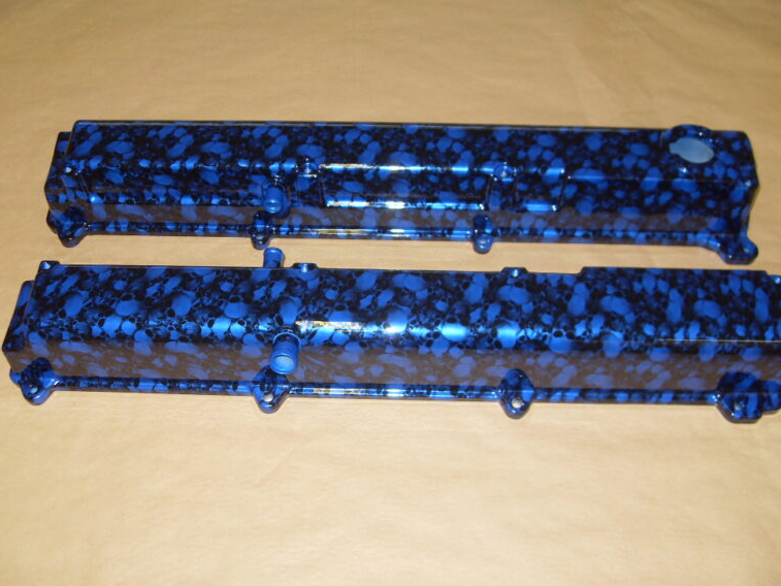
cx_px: 393
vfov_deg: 38.7
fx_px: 835
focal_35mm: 37
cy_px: 292
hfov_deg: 50.1
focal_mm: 6.3
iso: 100
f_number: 2.8
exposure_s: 1/45
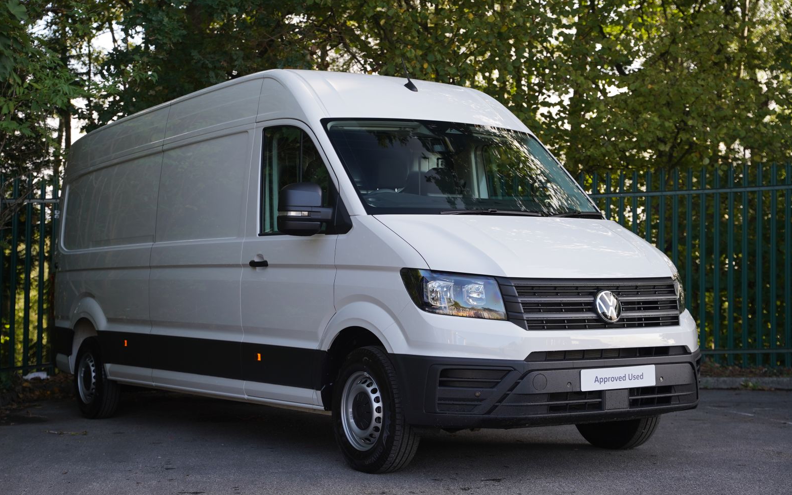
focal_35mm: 57
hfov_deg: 35.8
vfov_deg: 22.9
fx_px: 1224
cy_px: 251
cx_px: 394
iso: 200
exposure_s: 1/160
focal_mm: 54.7
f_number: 4
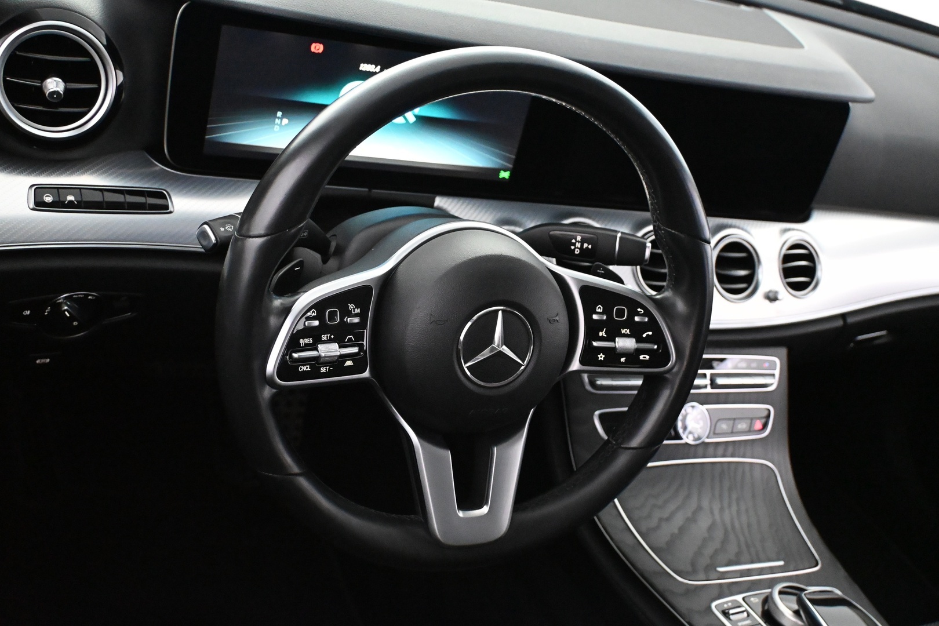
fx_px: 1095
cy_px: 313
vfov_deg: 31.9
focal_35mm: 42
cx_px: 470
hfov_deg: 46.4
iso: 9000
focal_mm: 28
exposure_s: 1/60
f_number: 4.5
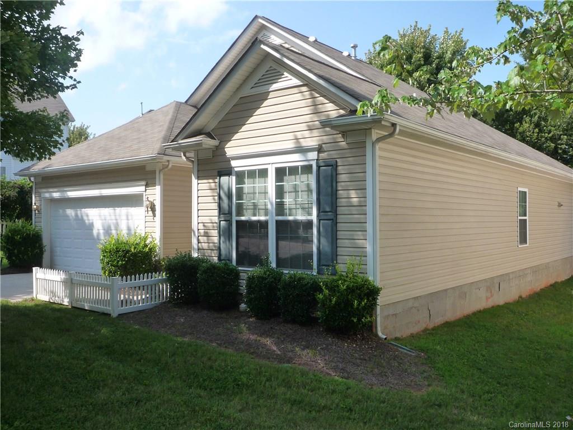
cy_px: 215
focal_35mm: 33
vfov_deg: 42.9
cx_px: 286
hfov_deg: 55.4
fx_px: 546
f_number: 4
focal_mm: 5.8
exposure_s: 1/500
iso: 160
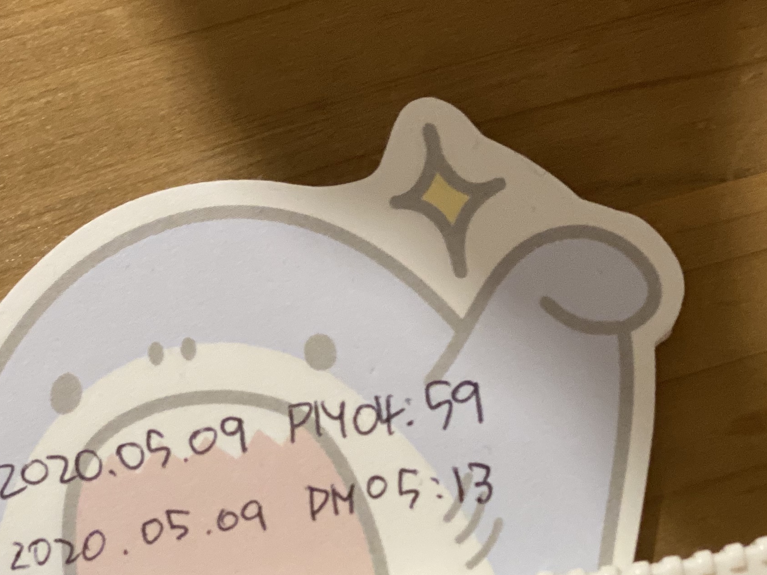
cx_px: 335
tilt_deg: -80.9
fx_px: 2747
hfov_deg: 15.9
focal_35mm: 124
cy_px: 576
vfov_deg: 11.8
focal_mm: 6
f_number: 2
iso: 160
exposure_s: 1/40
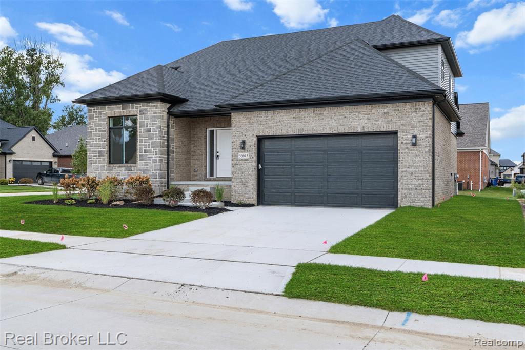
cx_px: 262
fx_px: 496
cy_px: 175
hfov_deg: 55.8
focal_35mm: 34
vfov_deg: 38.9
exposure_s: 1/40
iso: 100
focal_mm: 34
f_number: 8
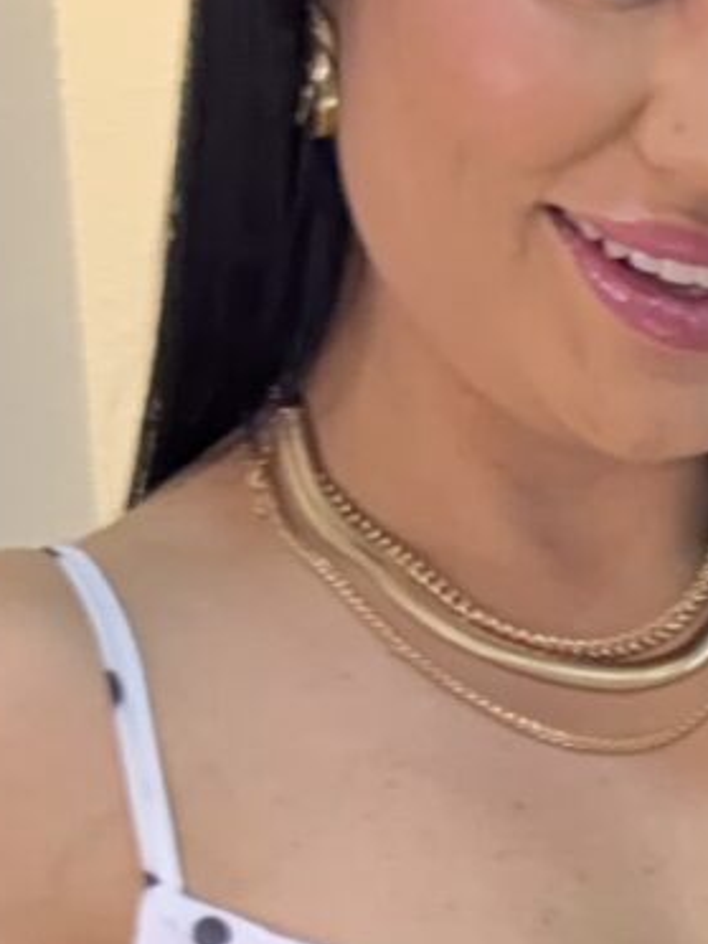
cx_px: 1386
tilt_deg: -32.9
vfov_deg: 10.1
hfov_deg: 8.6
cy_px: 2413
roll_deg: +1.2
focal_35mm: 165
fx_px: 4500
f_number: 1.78
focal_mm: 6.76
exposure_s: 1/58
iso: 160
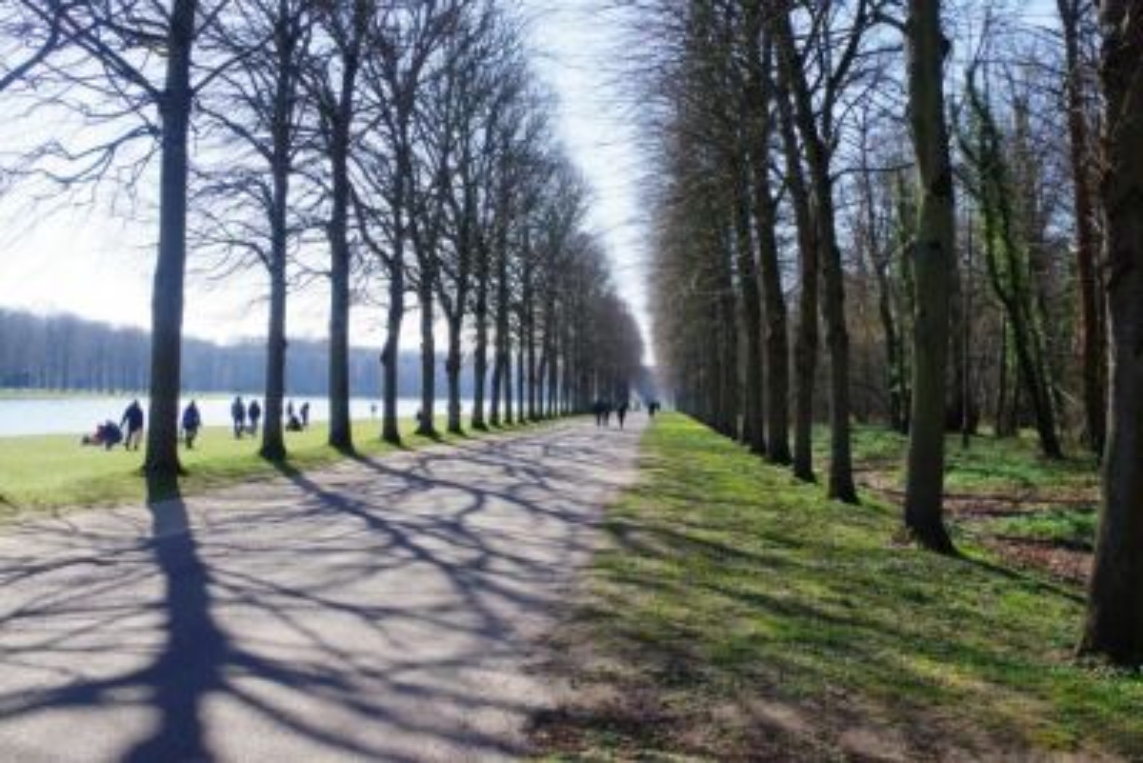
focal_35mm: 37
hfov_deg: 52.4
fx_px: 1161
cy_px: 382
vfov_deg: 36.4
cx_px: 572
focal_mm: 24.38
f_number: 14
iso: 1600
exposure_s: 1/800
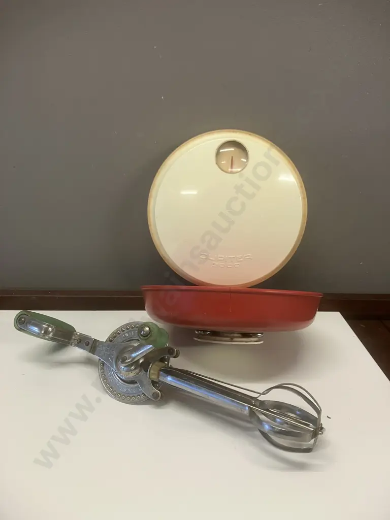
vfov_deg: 63.4
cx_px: 195
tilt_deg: -21.0
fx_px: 421
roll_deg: -1.8
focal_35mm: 28
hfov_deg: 49.7
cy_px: 260
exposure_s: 1/50
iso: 100
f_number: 1.8
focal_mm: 3.99
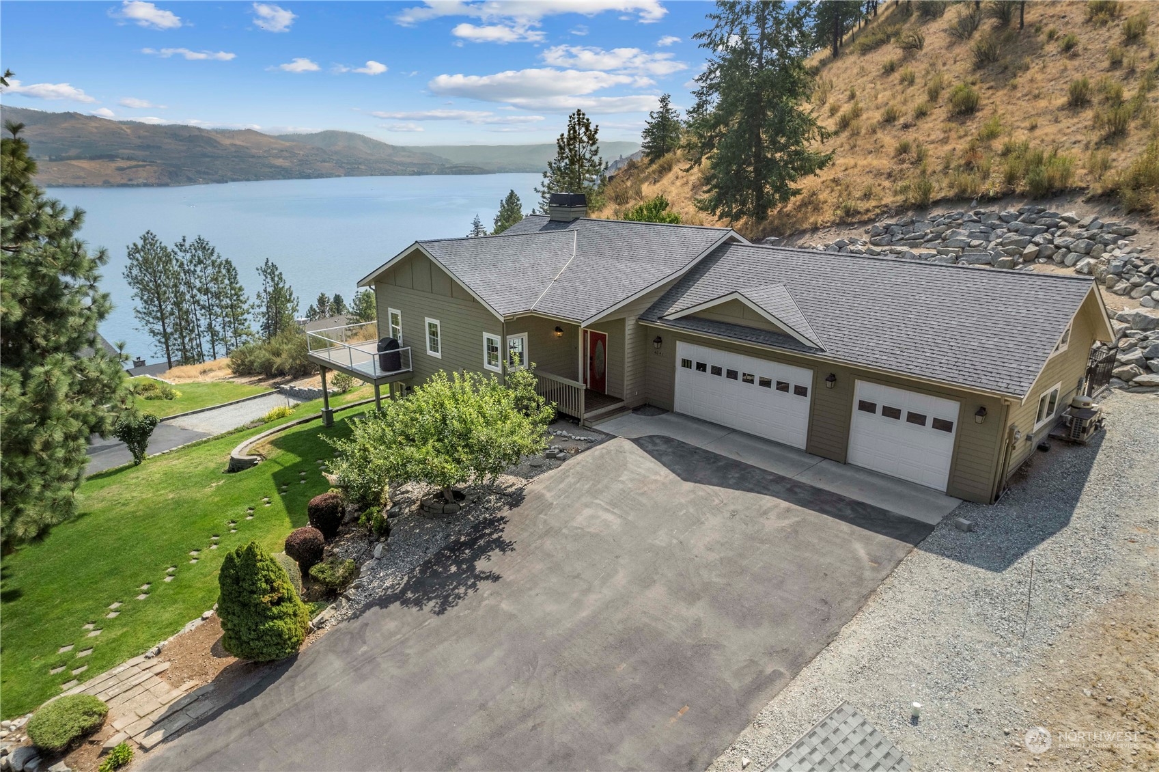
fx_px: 708
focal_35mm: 22
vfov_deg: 57.2
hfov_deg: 78.6
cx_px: 580
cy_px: 386
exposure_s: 1/2000
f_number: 2.8
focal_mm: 8.38
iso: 100
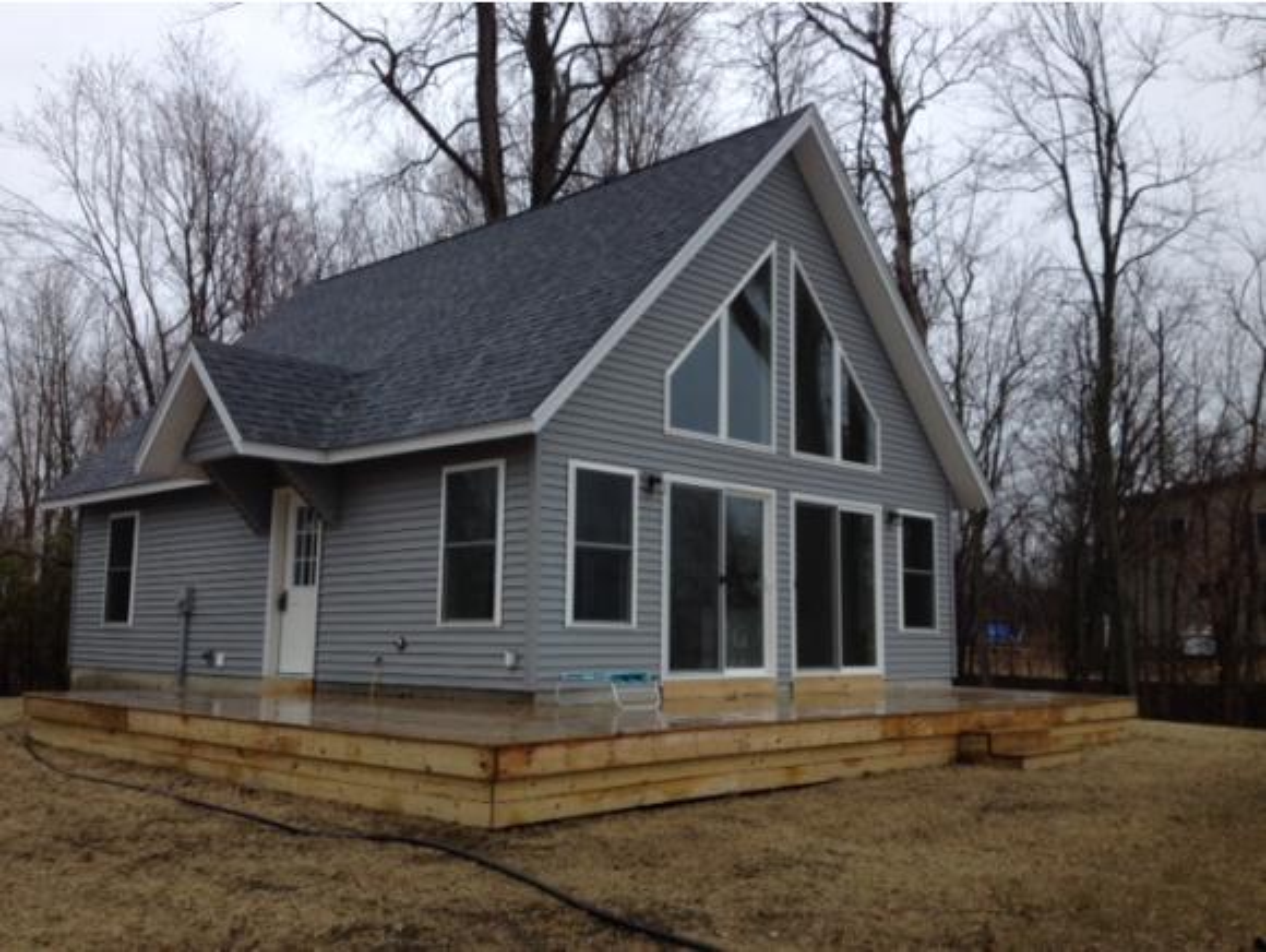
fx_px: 1281
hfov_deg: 52.6
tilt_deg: +8.8
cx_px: 633
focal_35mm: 35
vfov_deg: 40.8
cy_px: 476
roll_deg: -0.9
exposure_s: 1/531
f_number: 2.4
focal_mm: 4.28
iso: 50
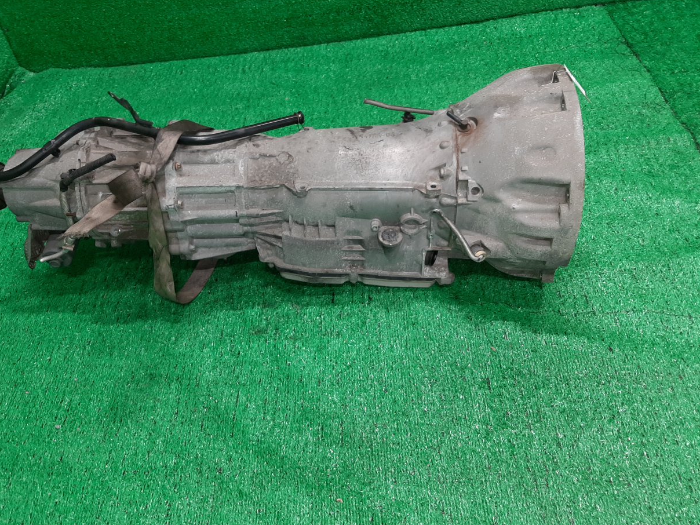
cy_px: 234
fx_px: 627
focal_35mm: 31
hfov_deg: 58.0
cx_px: 285
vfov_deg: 45.4
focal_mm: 3.93
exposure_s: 1/50
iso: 109
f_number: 1.7
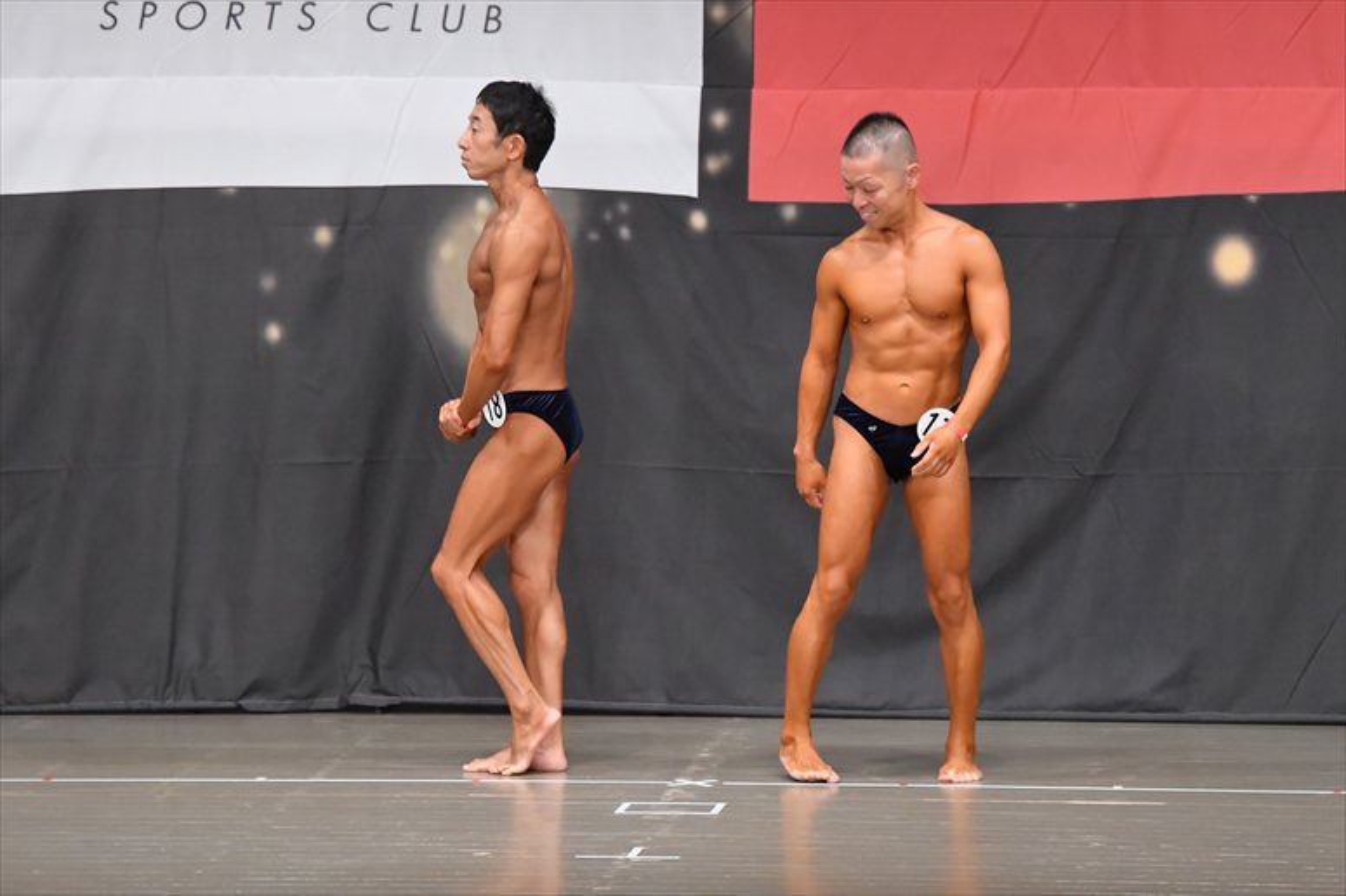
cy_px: 448
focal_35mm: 202
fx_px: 7549
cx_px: 673
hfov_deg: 10.2
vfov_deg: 6.8
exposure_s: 1/400
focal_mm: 135
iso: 6400
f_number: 5.6
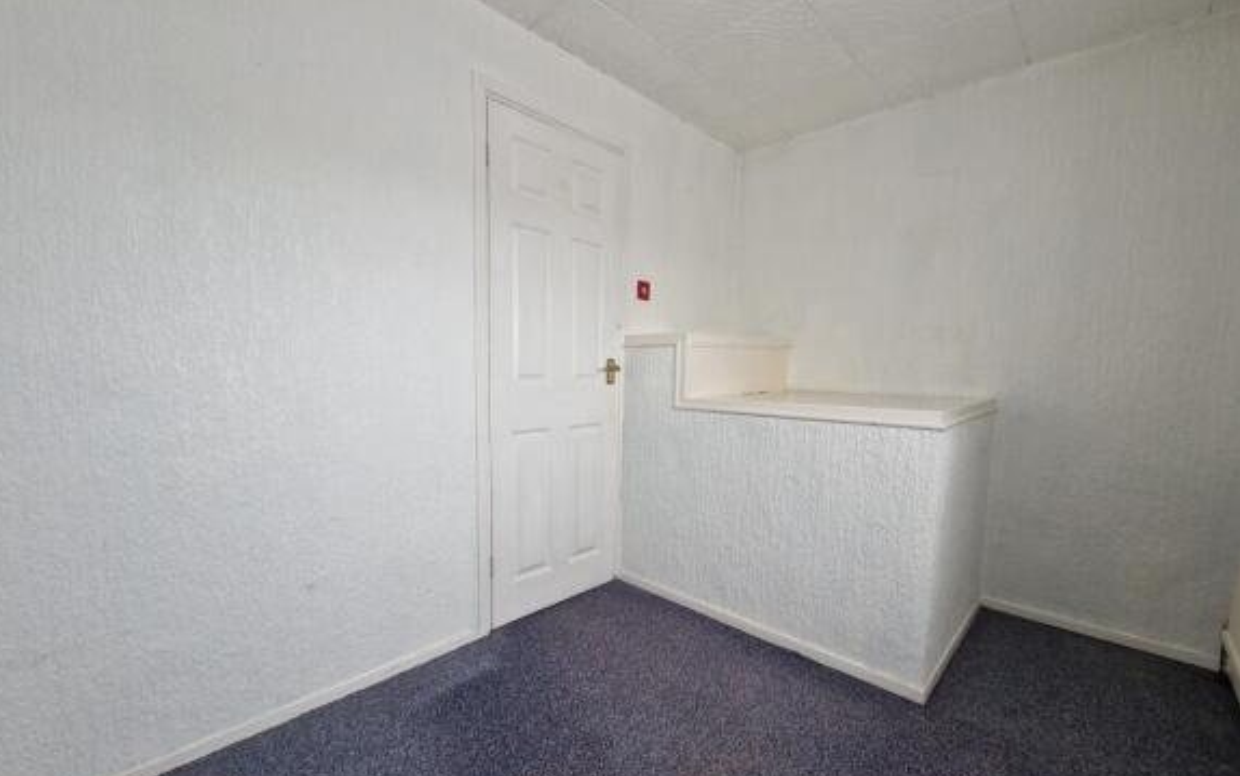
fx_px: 473
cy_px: 414
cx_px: 615
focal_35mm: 14
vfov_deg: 78.6
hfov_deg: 105.3
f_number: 2.2
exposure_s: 1/50
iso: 200
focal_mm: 2.2
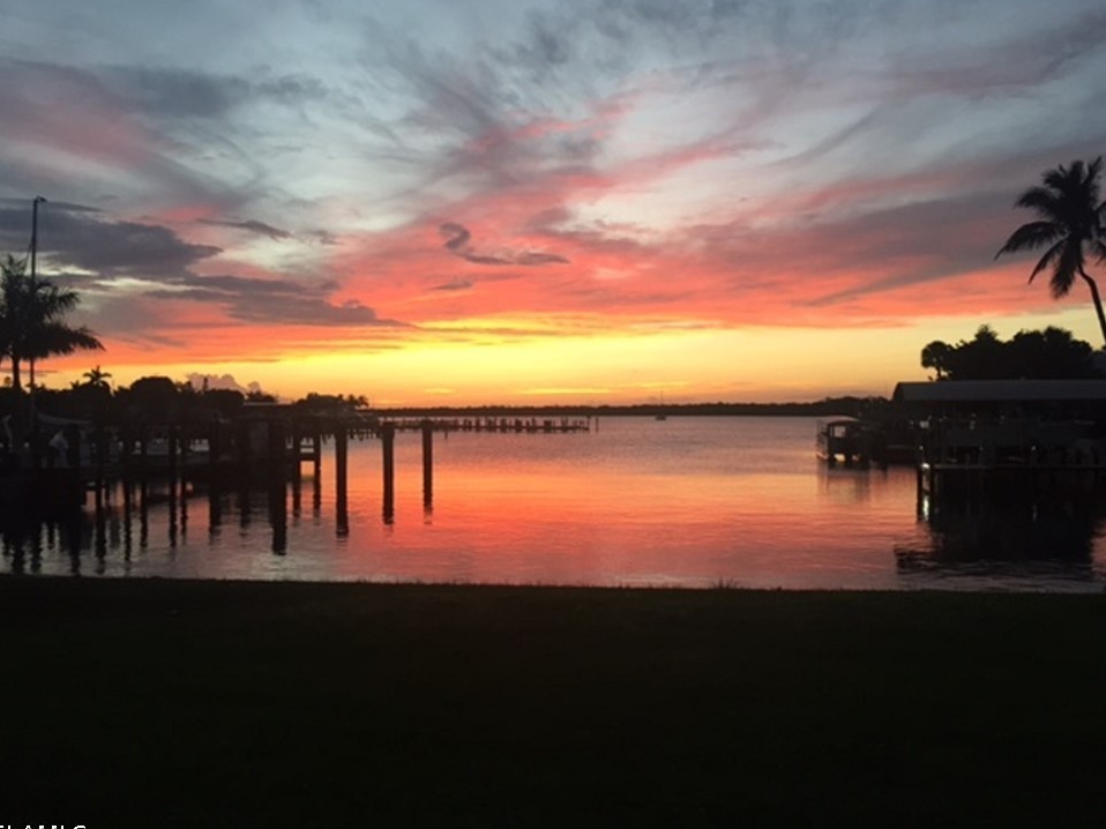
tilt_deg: -0.3
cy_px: 411
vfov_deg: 45.4
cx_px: 535
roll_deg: +0.3
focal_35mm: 31
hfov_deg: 58.4
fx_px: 990
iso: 32
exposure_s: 1/30
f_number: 2.2
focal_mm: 4.15
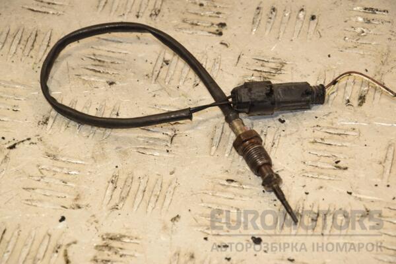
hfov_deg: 13.0
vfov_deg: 8.7
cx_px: 198
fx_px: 1732
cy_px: 132
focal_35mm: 158
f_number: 8
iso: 800
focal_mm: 105
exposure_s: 1/200
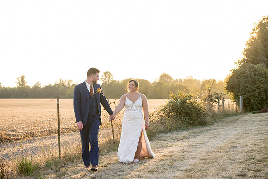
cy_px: 90
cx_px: 134
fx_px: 537
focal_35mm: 72
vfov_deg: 18.9
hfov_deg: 28.0
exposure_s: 1/320
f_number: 4
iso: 320
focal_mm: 70
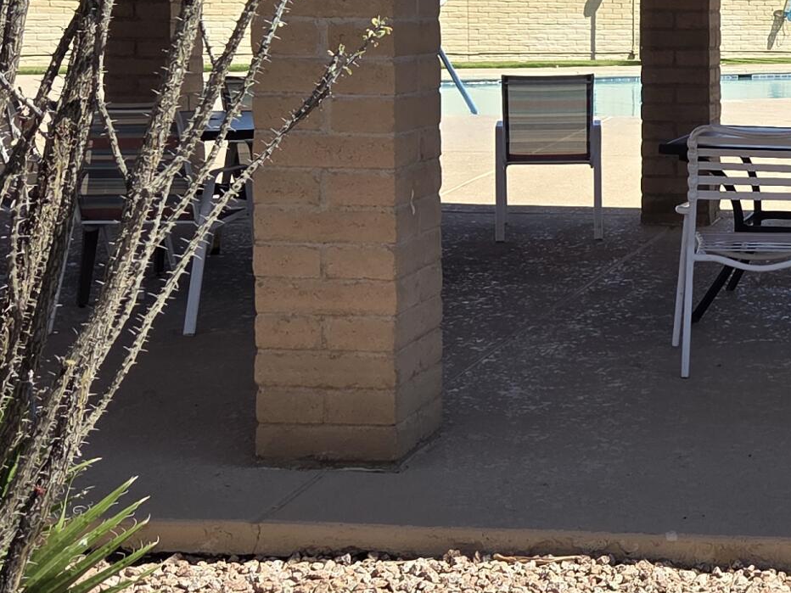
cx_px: 893
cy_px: 183
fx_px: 1691
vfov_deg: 19.8
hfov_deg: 24.4
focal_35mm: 74
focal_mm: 5.4
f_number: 1.8
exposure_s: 1/3318
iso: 80
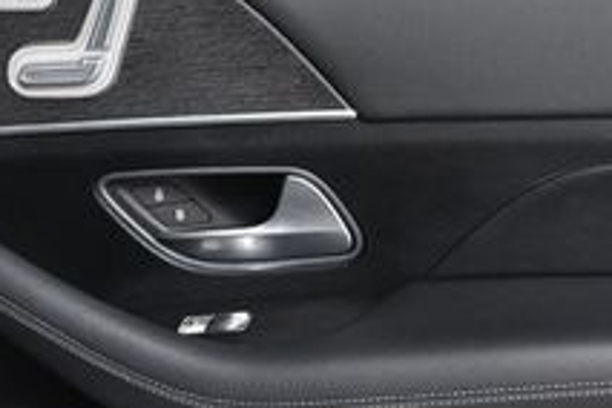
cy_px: 328
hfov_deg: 20.6
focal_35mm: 99
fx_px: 1683
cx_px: 267
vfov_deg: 13.8
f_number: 3.5
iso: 100
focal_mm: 22
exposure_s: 1/160
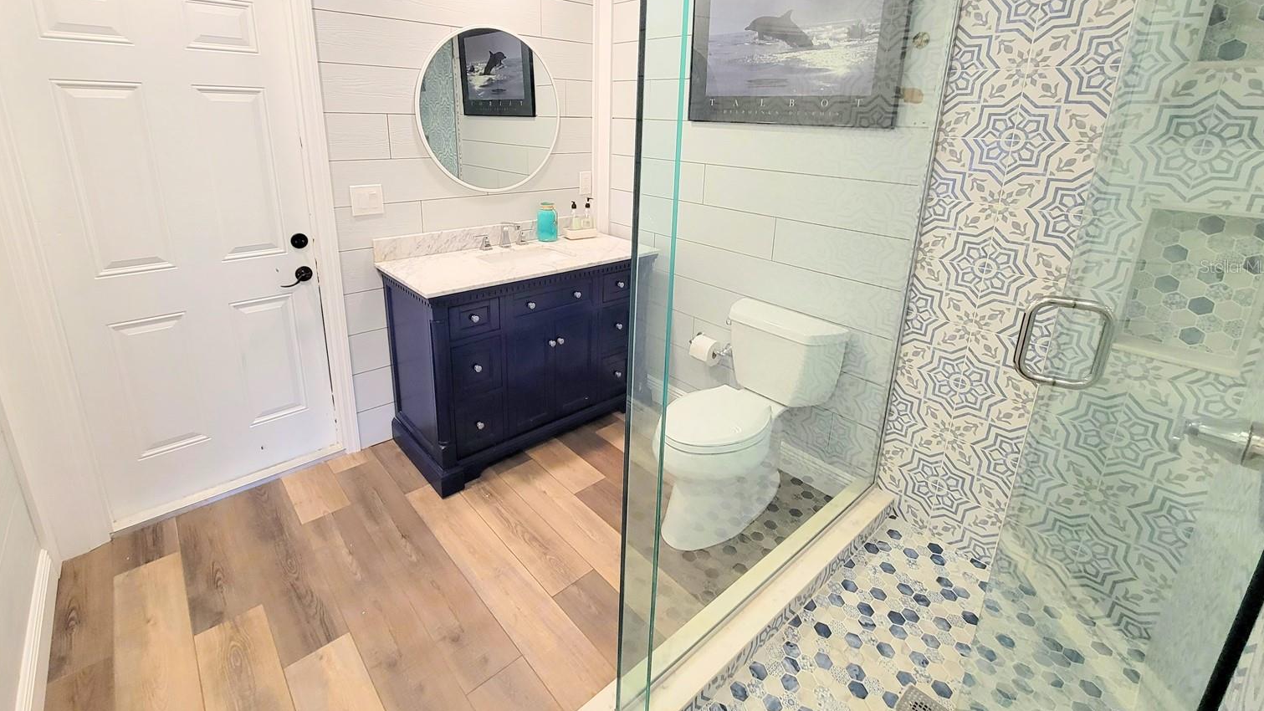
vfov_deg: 69.4
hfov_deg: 103.0
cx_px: 610
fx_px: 503
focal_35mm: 15
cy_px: 266
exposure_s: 1/60
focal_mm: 2.2
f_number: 2.2
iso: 200
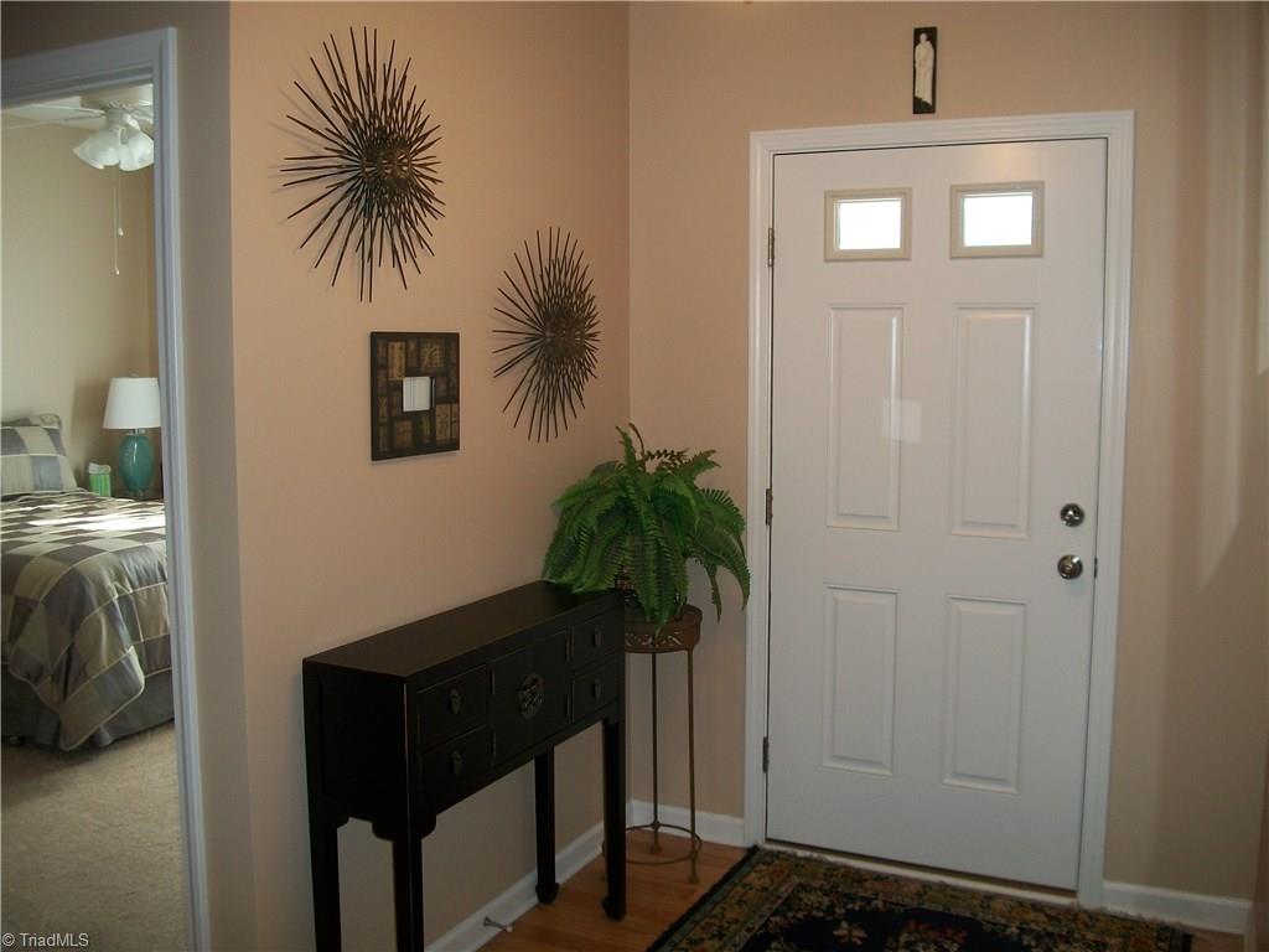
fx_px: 1173
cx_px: 634
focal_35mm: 32
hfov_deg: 56.8
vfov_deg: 44.2
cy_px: 476
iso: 80
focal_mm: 5.7
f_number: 2.9
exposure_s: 1/30
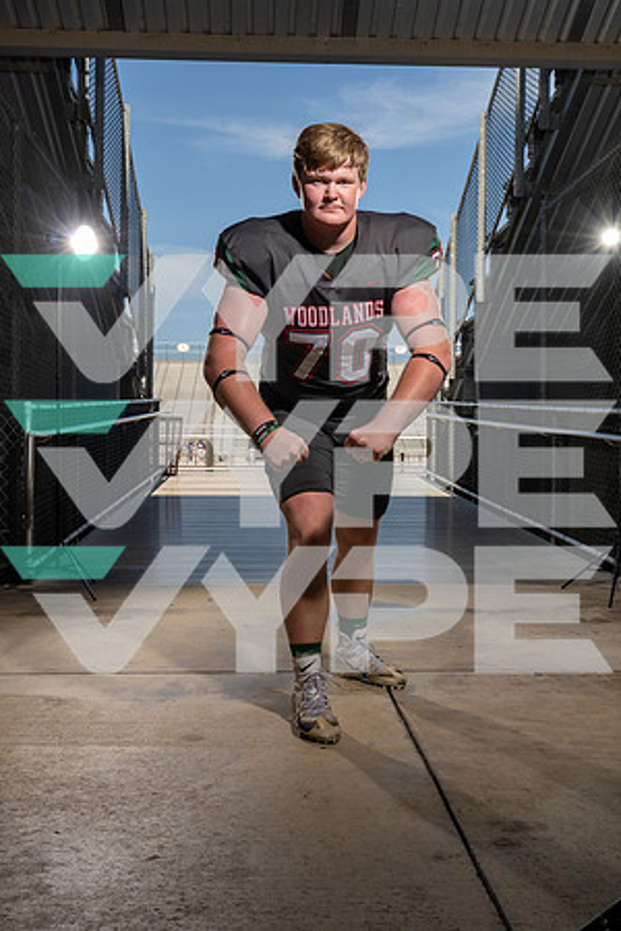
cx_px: 310
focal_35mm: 39
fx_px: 1009
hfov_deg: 34.2
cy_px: 466
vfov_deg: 49.6
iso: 160
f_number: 10
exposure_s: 1/250
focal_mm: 39
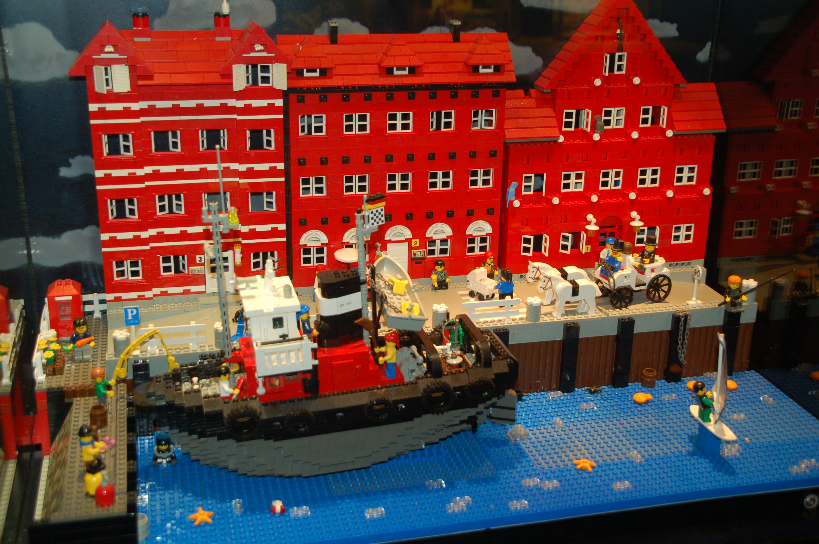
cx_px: 410
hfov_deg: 42.4
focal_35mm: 46
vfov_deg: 28.9
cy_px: 272
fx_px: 1057
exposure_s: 1/60
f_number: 4.5
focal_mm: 31
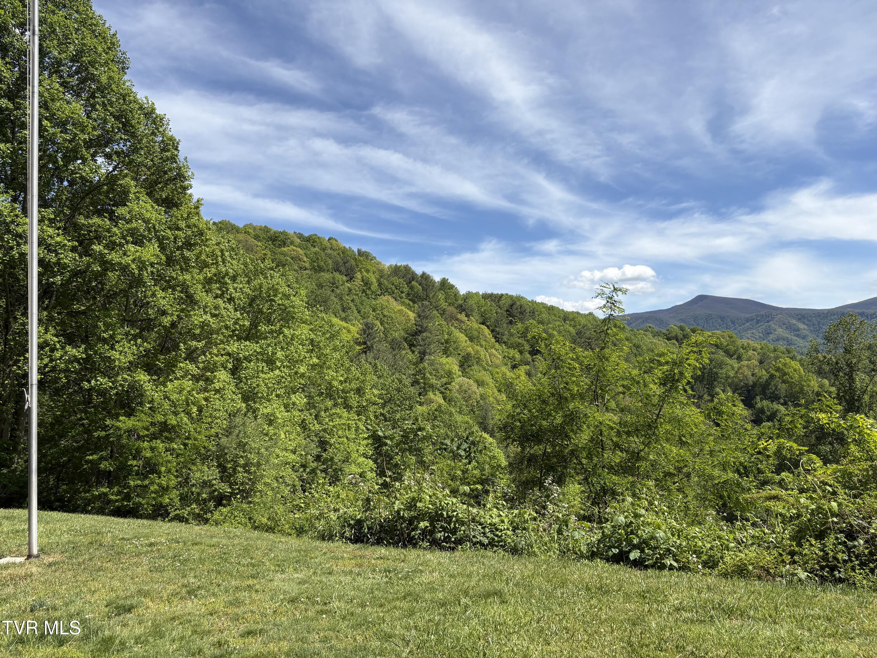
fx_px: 659
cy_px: 329
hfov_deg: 67.3
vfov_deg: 53.1
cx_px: 438
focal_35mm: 26
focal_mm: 5.96
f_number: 1.6
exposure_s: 1/3623
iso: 50
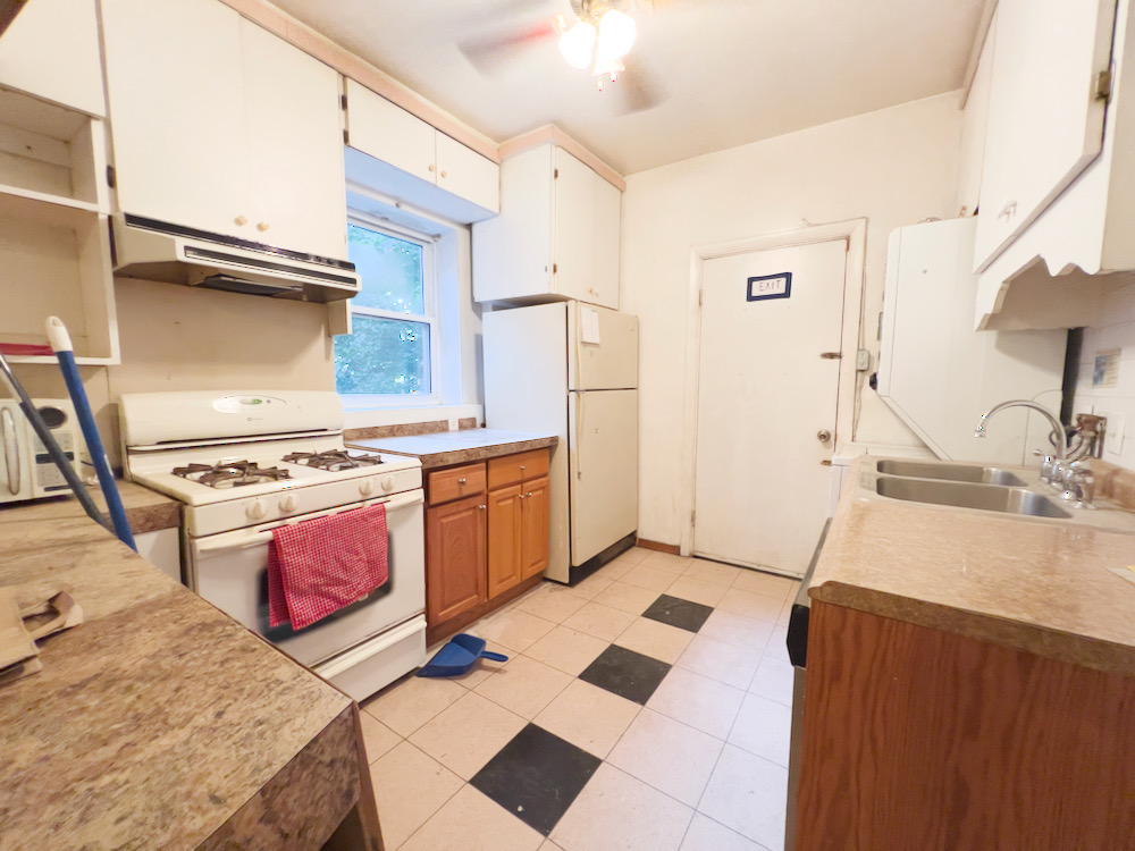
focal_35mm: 13
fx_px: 426
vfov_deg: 89.9
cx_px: 568
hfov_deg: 106.2
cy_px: 426
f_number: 1.8
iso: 400
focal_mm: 1.57
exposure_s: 1/60
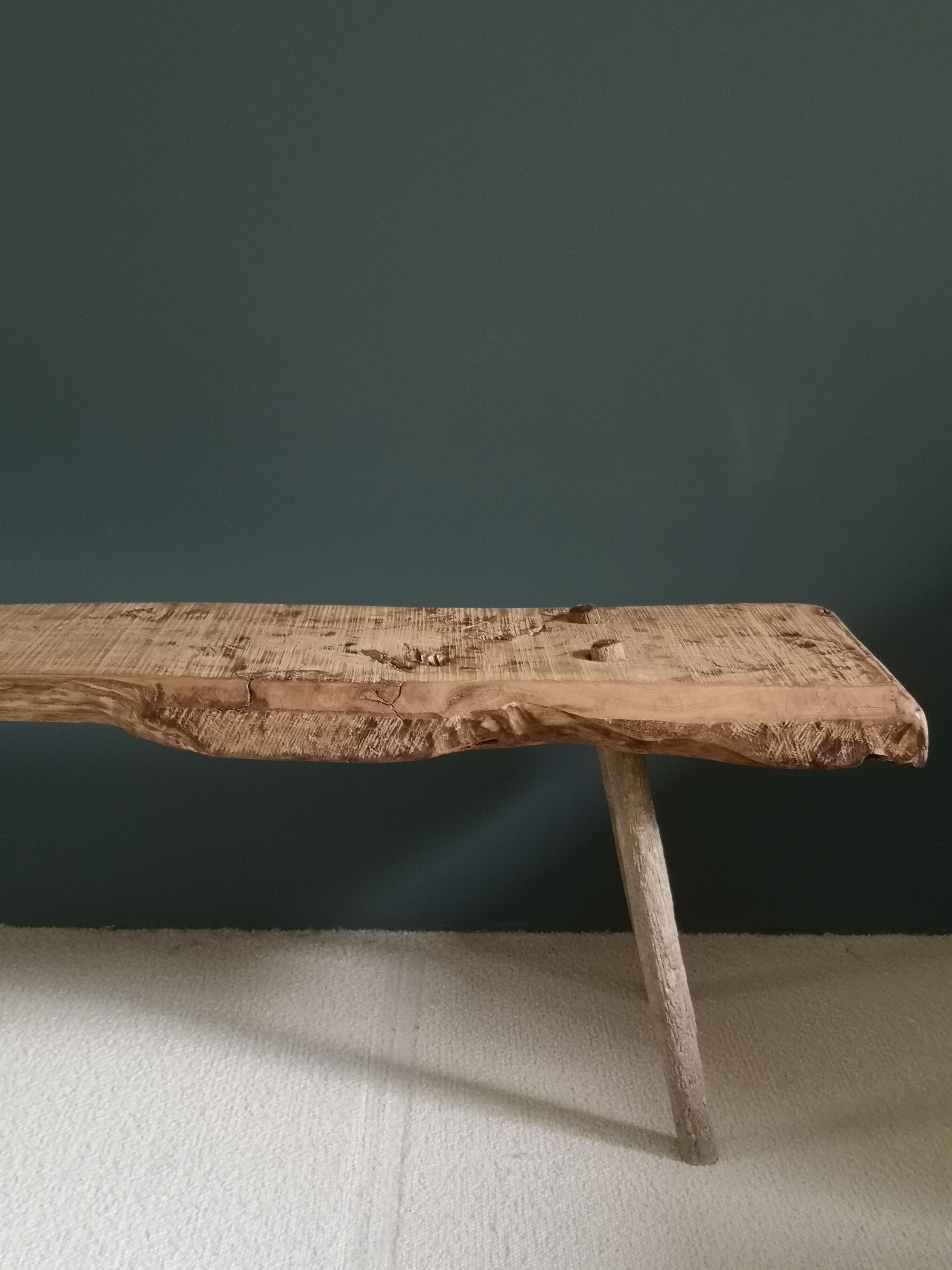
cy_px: 635
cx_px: 476
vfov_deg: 49.0
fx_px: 1393
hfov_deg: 37.7
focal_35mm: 38
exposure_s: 1/25
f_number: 1.8
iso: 400
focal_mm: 3.95
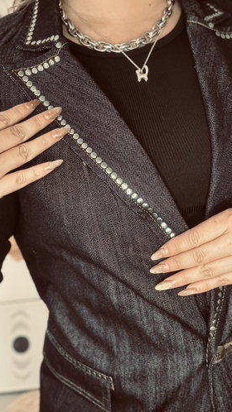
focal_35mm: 35
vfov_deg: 56.6
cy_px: 206
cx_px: 115
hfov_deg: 33.7
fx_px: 383
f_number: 1.9
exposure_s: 1/25
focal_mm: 2.69
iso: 400
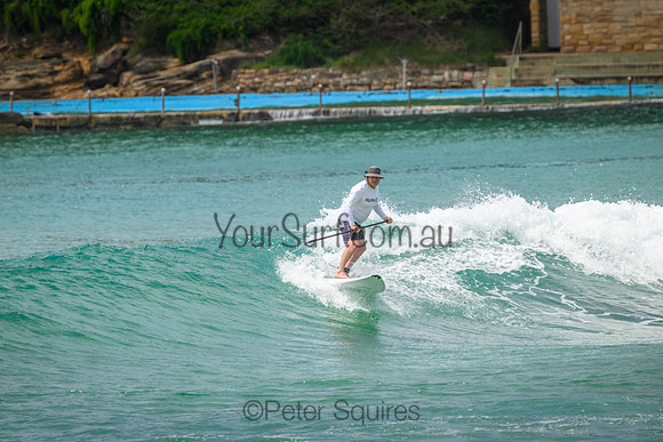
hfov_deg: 2.6
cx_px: 332
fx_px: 14736
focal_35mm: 800
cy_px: 221
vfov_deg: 1.7
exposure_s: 1/2000
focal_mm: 800
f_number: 11
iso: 800
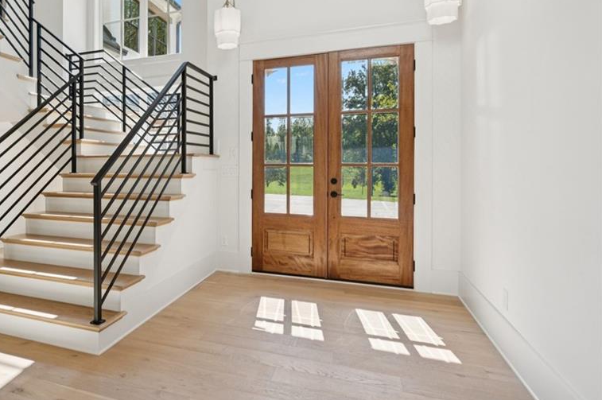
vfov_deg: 53.4
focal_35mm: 24
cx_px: 196
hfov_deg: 72.1
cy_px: 166
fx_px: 395
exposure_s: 1/125
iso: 400
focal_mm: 17.5
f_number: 8
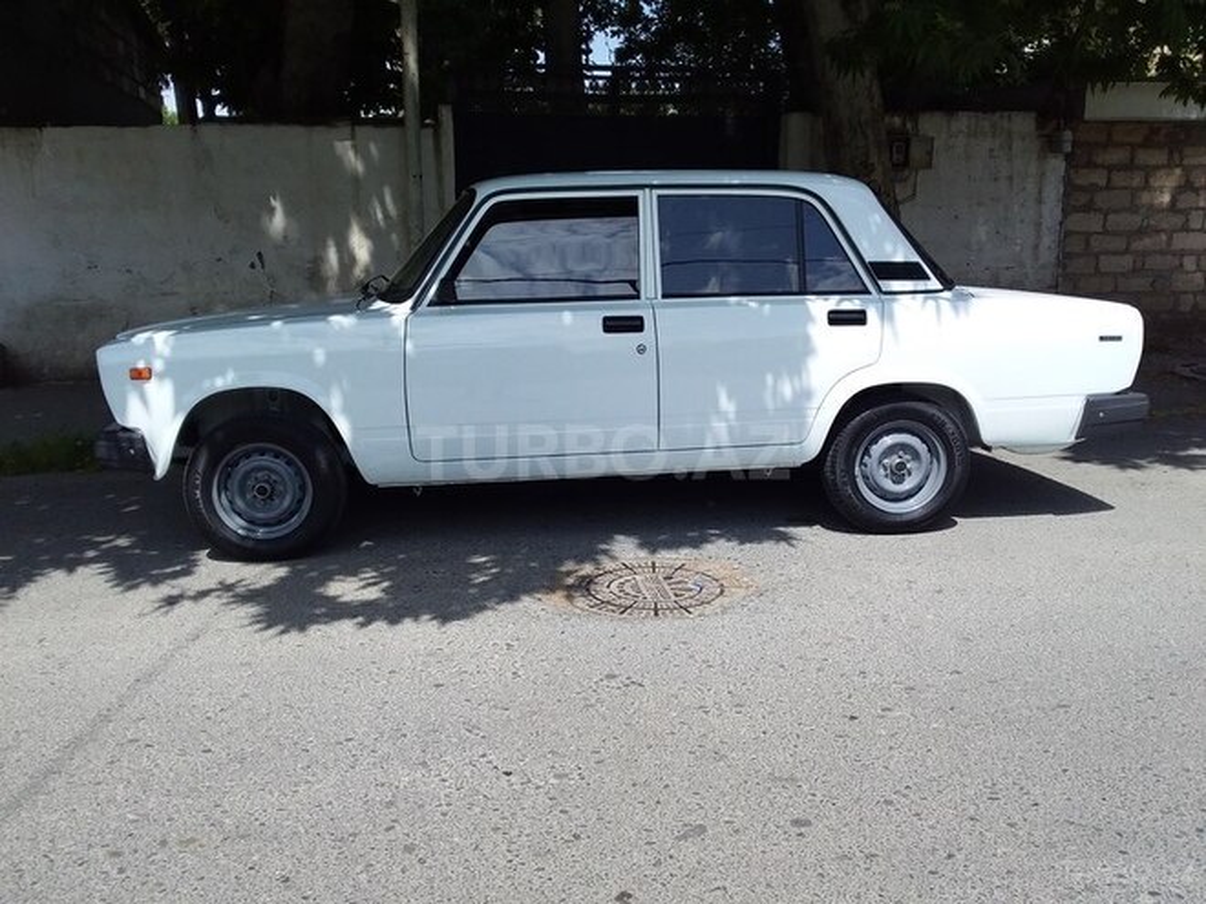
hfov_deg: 58.4
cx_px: 603
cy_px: 452
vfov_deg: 45.4
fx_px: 1080
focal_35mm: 31
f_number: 2.2
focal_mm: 3.3
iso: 40
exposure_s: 1/1457
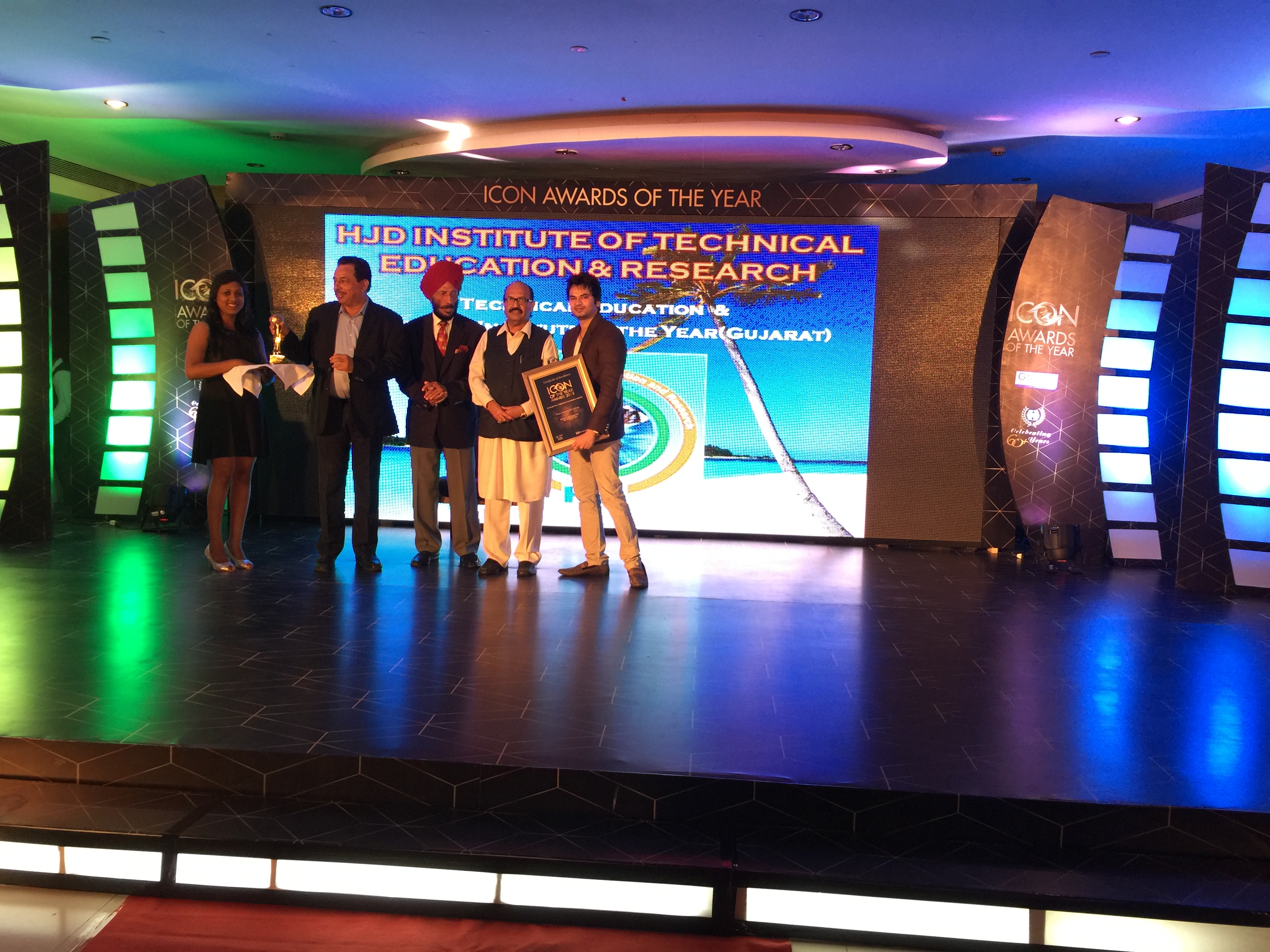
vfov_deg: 48.2
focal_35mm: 29
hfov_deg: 61.7
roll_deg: -2.3
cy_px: 476
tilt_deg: -5.2
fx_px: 1064
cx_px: 635
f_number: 2.2
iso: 64
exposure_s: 1/17
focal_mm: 4.15
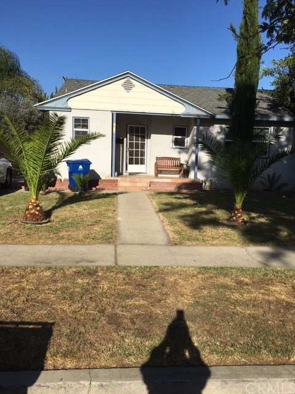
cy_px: 197
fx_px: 330
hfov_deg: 48.2
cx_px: 148
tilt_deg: -6.6
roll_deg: -1.8
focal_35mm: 29
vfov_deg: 61.7
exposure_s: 1/3077
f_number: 2.2
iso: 25
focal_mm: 4.15
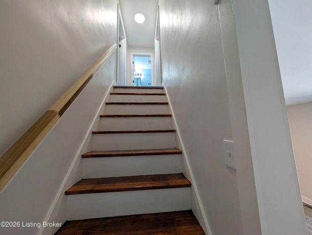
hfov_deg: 110.5
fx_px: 108
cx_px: 156
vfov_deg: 94.6
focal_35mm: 12
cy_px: 118
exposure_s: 1/120
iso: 117
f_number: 1.7
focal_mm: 2.02
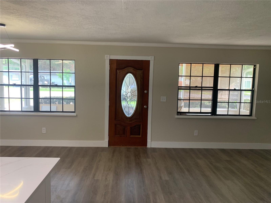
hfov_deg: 67.3
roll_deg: -1.1
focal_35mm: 26
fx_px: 204
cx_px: 136
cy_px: 102
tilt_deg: -6.6
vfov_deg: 53.1
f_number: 1.8
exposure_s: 1/60
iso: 80
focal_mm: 4.25
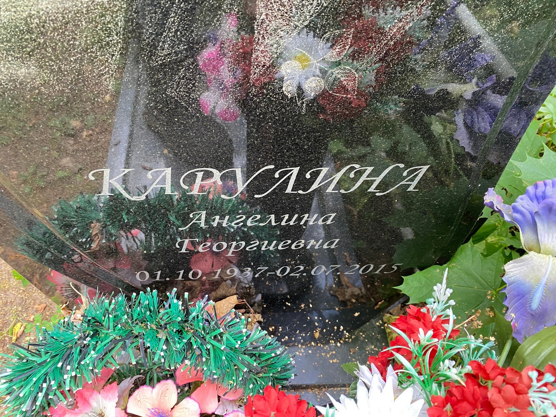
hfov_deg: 67.3
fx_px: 418
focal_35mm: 26
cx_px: 278
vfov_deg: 53.1
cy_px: 208
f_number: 1.8
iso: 125
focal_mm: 4.25
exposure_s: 1/64
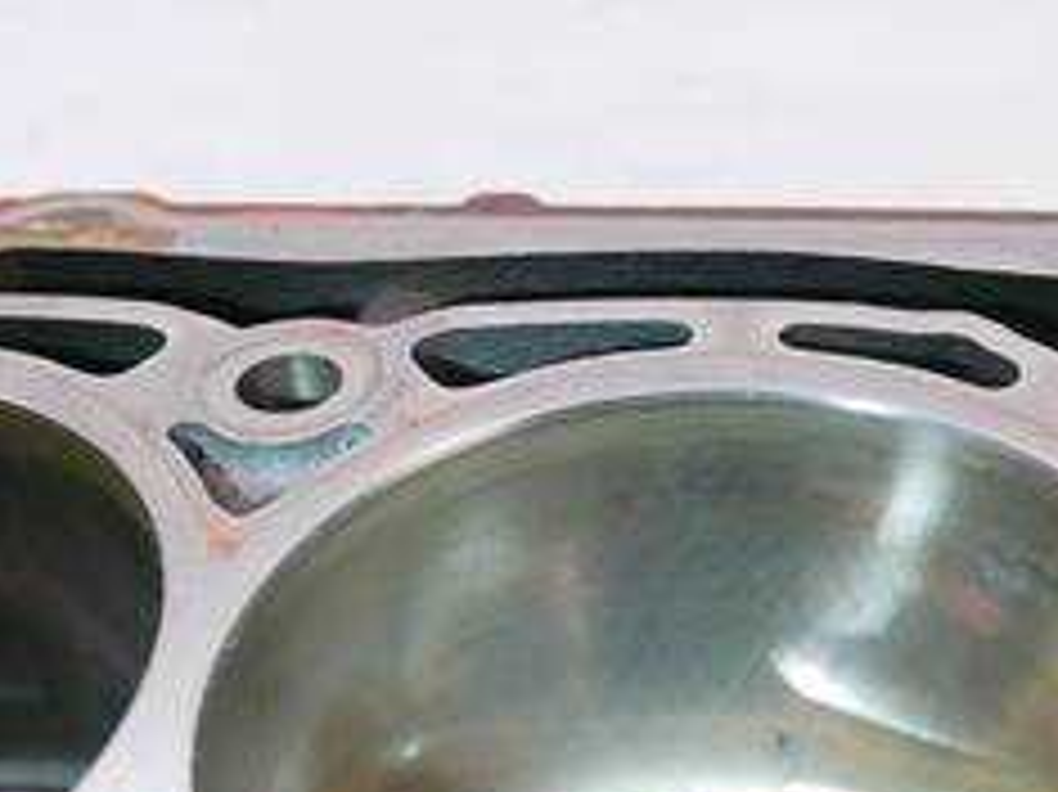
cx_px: 639
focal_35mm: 49
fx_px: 1497
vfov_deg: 28.8
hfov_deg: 38.8
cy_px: 662
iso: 800
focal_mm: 12
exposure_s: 1/60
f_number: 3.5
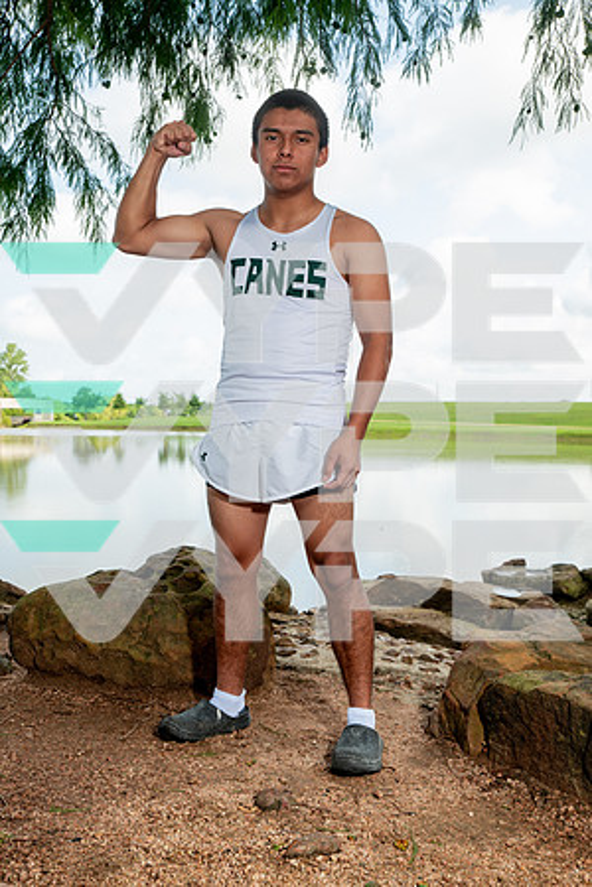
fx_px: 888
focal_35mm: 36
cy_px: 444
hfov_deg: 36.9
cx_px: 296
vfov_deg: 53.1
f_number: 7.1
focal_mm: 36
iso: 200
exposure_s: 1/200
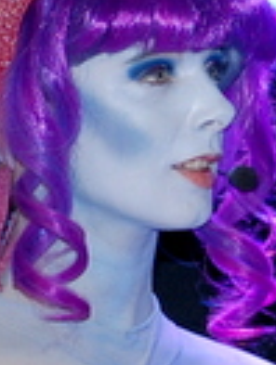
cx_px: 613
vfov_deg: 3.6
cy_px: 378
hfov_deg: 2.7
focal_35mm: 554
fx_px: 5861
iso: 320
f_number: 5.6
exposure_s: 1/60
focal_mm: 70
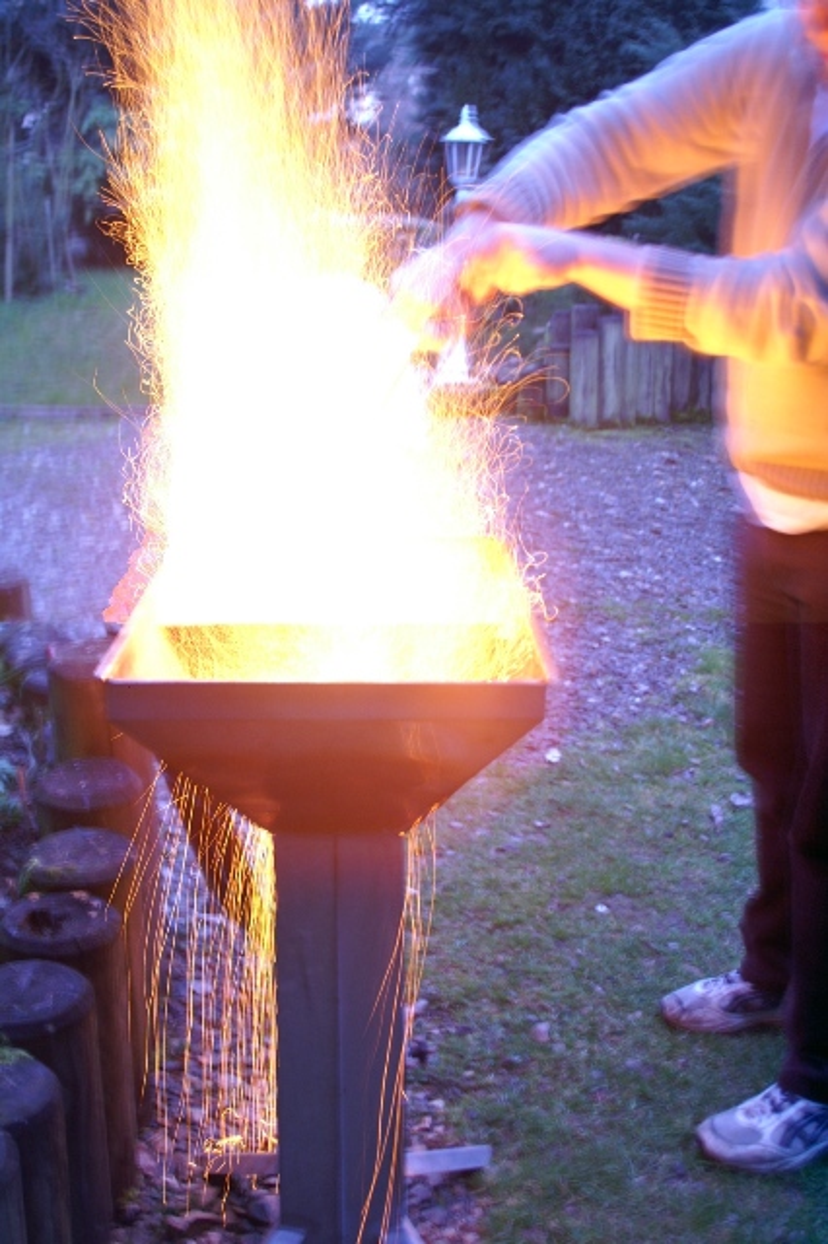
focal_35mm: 39
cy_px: 622
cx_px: 414
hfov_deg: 34.2
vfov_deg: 49.6
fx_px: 1347
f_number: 4
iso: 400
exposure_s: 1.5
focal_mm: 26
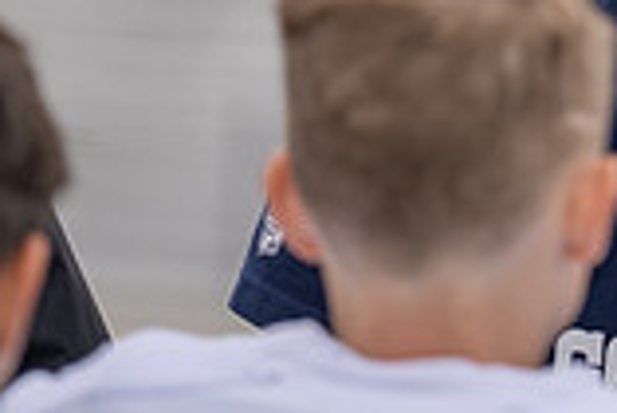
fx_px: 11922
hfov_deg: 3.0
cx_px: 755
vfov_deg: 2.0
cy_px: -199
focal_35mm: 695
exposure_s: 1/1250
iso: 200
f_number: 2.8
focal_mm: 188
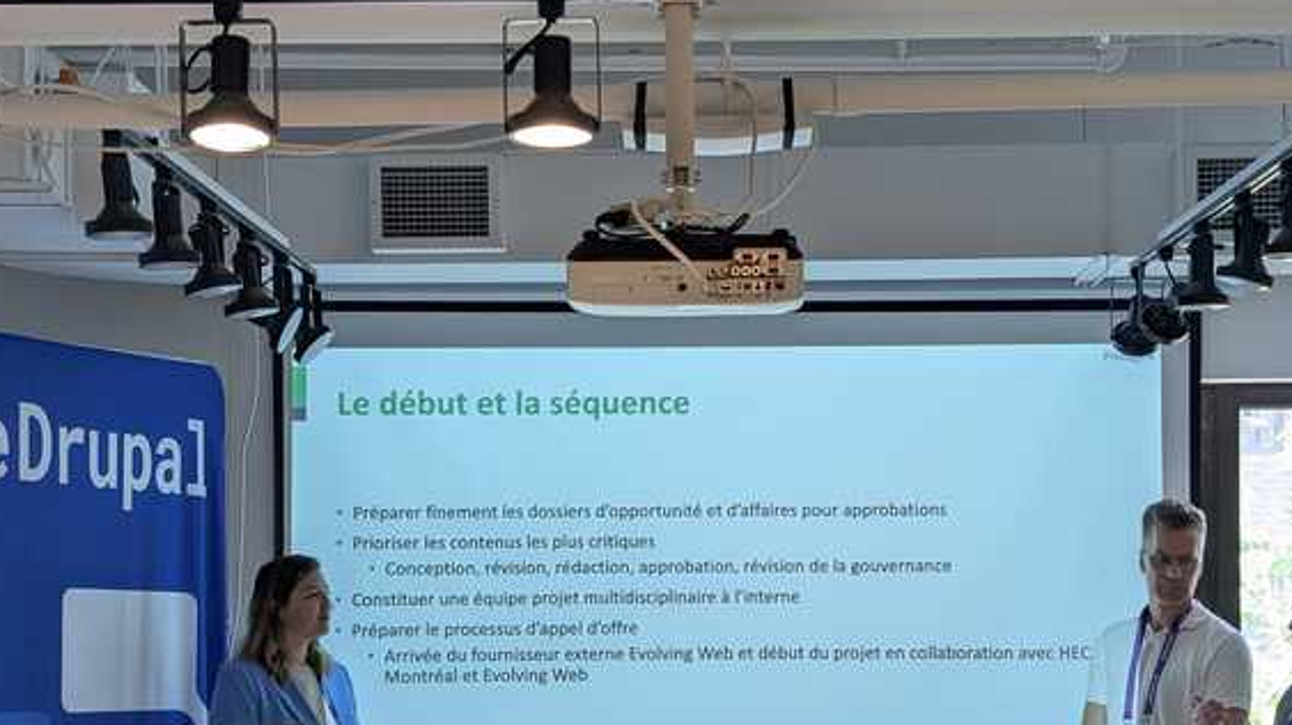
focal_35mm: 76
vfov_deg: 15.7
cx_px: 721
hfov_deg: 27.9
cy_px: 629
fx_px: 2602
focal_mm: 6.9
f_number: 1.68
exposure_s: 1/60
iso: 32
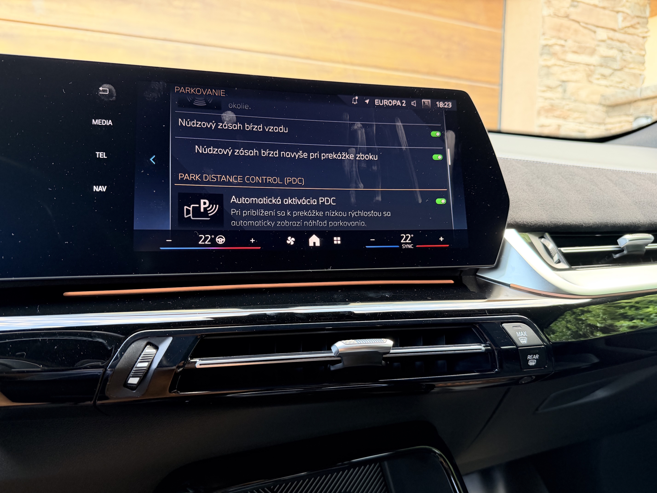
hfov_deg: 71.6
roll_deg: -0.8
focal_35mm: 24
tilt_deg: -6.2
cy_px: 246
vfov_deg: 56.8
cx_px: 328
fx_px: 456
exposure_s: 1/60
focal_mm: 6.76
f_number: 1.78
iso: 250
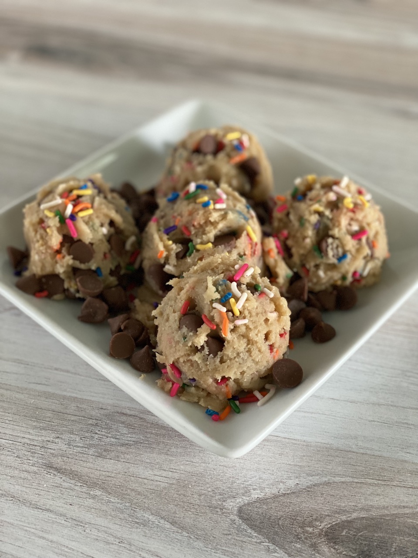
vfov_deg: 36.8
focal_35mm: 52
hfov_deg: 28.0
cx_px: 209
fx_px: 837
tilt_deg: -44.5
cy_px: 279
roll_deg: -1.7
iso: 250
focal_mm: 6
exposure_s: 1/67
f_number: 2
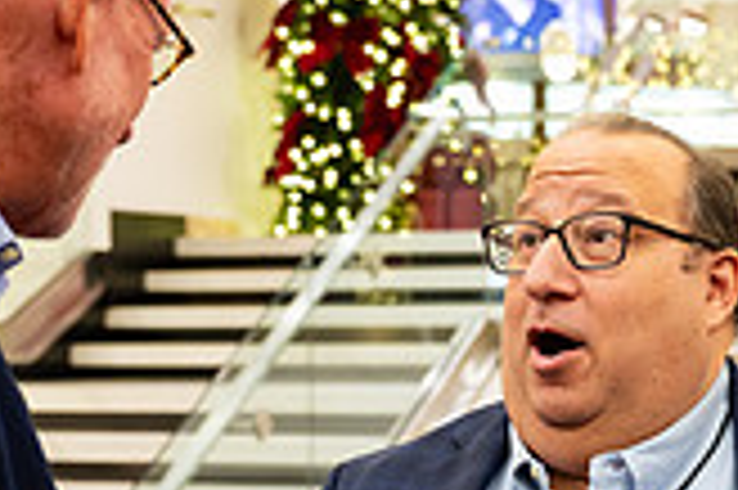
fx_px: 2478
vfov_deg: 11.1
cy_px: 562
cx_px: 518
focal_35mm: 121
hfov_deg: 16.9
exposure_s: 1/160
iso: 1250
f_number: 3.2
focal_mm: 32.5
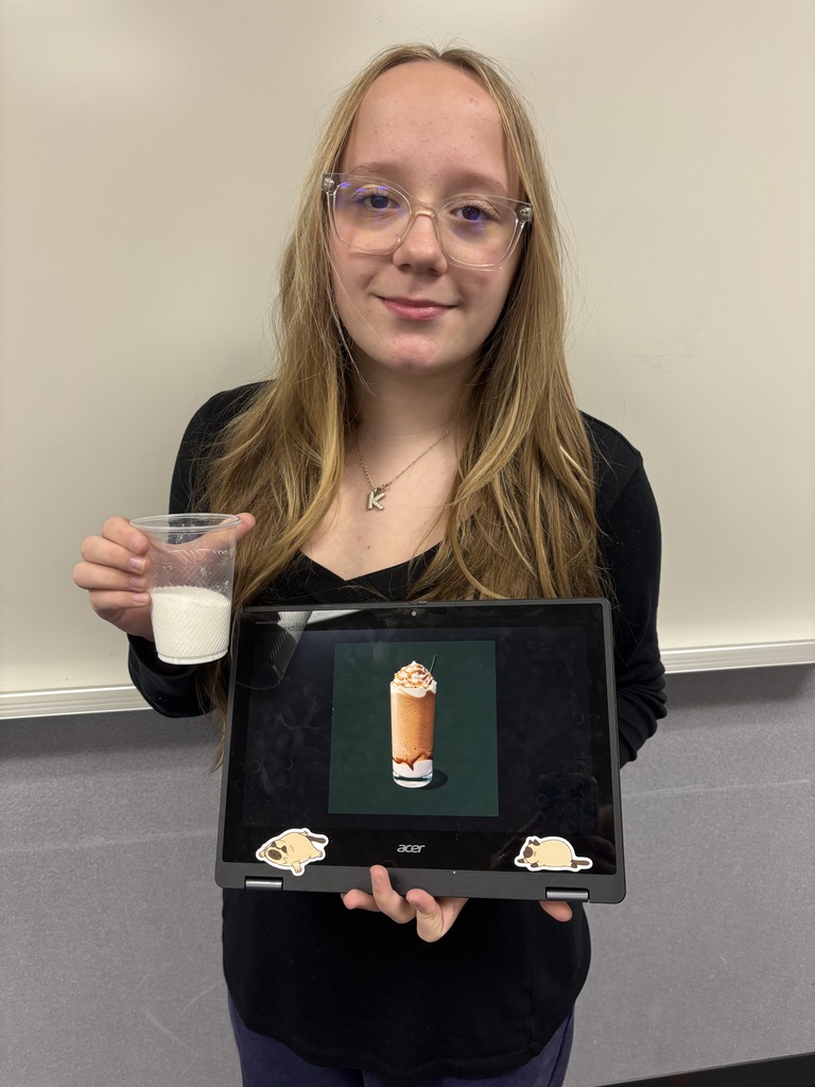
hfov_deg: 53.1
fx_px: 816
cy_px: 544
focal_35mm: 26
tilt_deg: -19.6
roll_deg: -0.7
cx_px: 408
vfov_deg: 67.3
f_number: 1.6
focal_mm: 5.96
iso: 160
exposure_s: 1/60
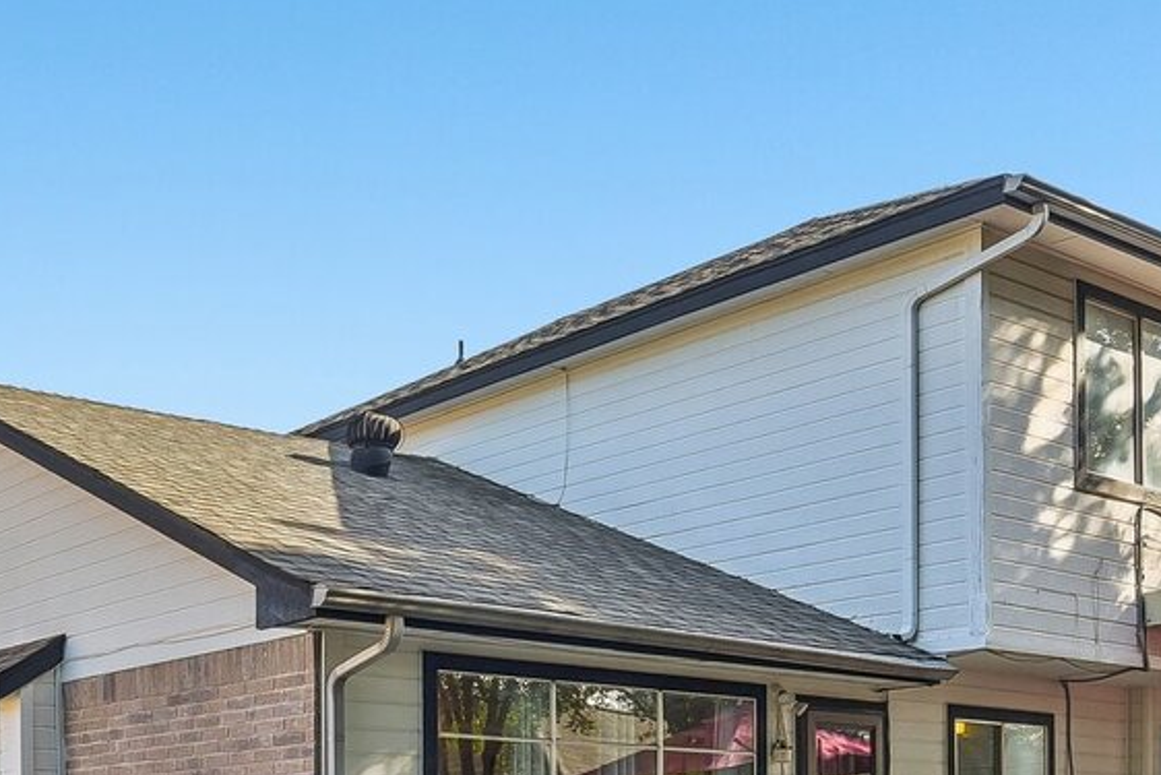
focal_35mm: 49
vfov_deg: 25.3
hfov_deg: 37.9
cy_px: 878
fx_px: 1581
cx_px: 143
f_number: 8
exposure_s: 1/100
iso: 400
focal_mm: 17
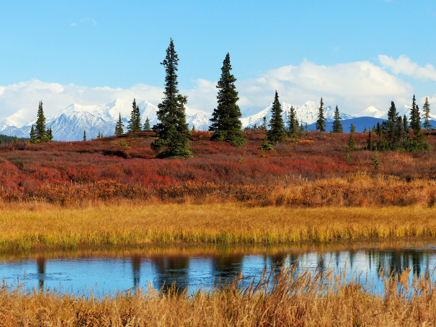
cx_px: 218
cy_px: 164
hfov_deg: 17.6
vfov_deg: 13.2
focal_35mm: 112
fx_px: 1411
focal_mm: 20.1
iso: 100
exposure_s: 1/1600
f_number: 4.5
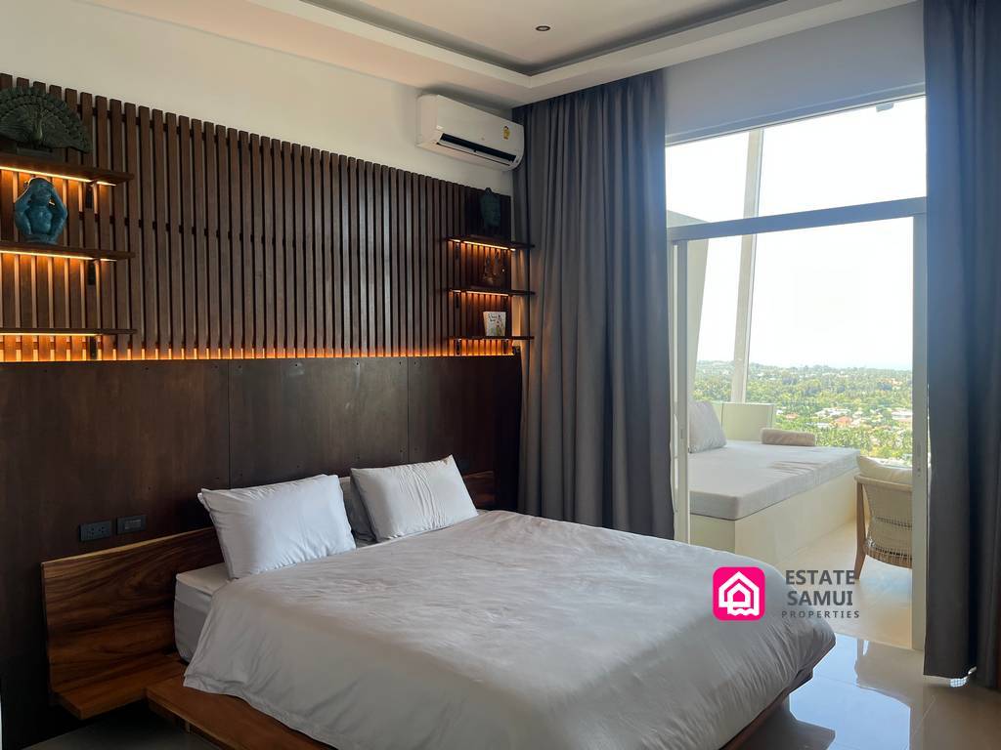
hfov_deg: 67.3
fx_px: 752
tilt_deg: -1.4
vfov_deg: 53.1
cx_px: 500
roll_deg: +0.8
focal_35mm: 26
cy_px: 375
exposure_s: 1/190
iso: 40
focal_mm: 5.1
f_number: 1.6
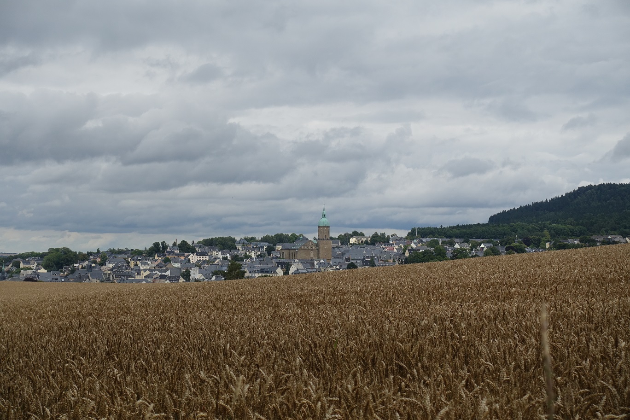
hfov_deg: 28.8
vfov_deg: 19.5
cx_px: 315
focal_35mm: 70
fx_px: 1225
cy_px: 210
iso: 125
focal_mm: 25.7
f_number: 5.6
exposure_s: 1/400
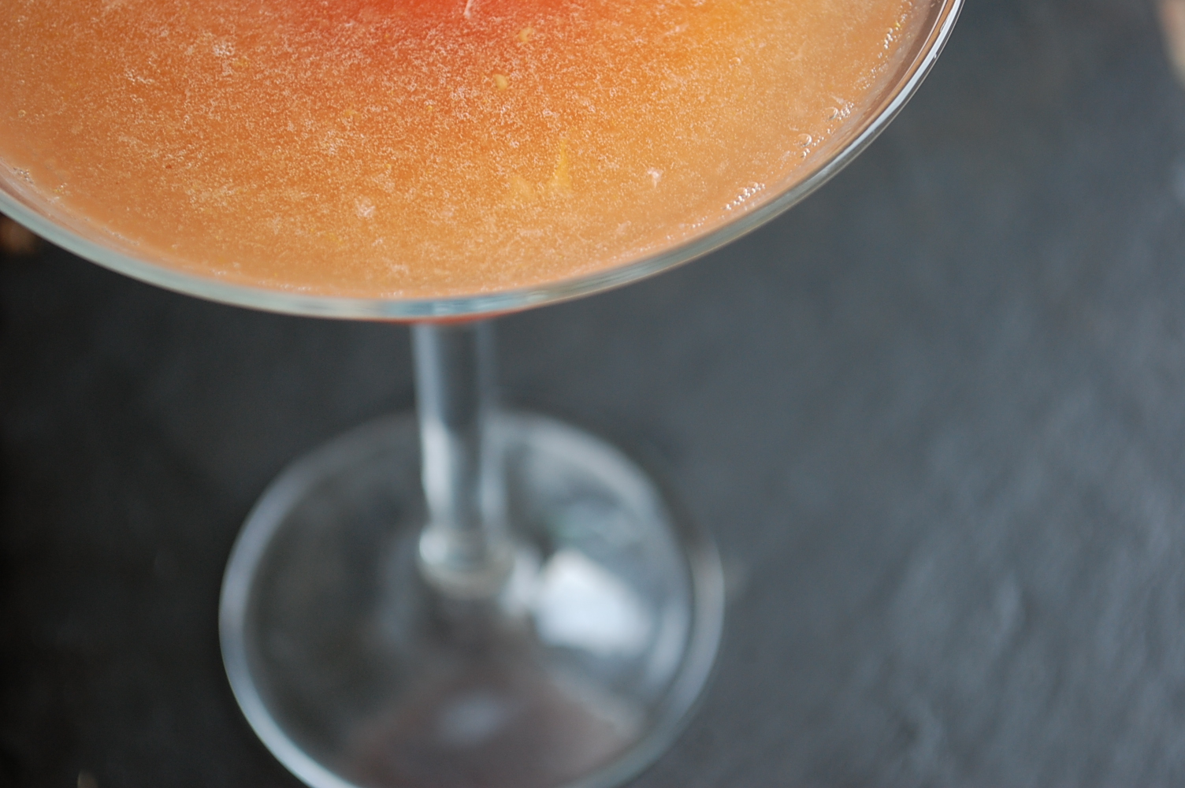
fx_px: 2713
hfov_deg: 24.6
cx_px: 592
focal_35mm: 82
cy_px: 394
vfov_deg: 16.5
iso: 400
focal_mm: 55
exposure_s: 1/50
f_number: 5.6
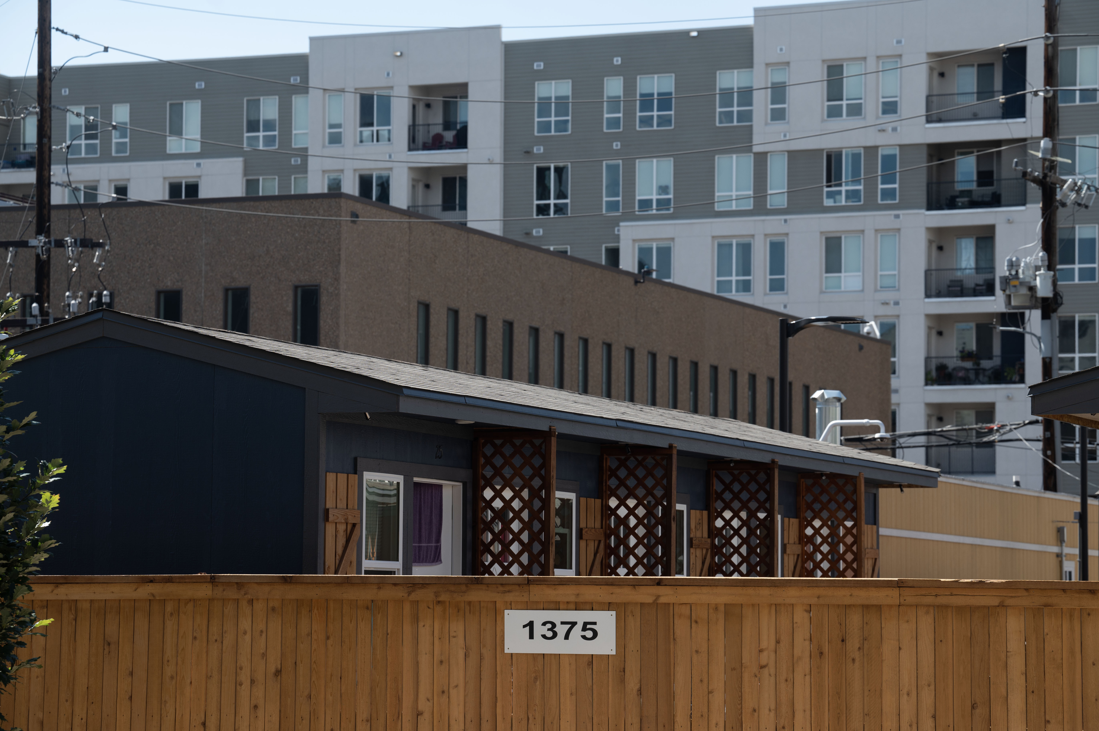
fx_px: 3356
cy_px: 366
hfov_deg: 18.6
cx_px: 550
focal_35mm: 110
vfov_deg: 12.4
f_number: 5.6
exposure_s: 1/500
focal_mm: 110
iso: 100
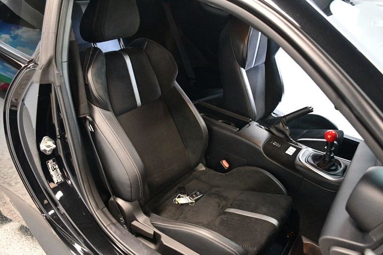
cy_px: 128
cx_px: 192
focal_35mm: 30
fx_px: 319
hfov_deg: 62.0
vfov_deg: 43.6
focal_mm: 20
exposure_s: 1/60
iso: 6400
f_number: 3.5
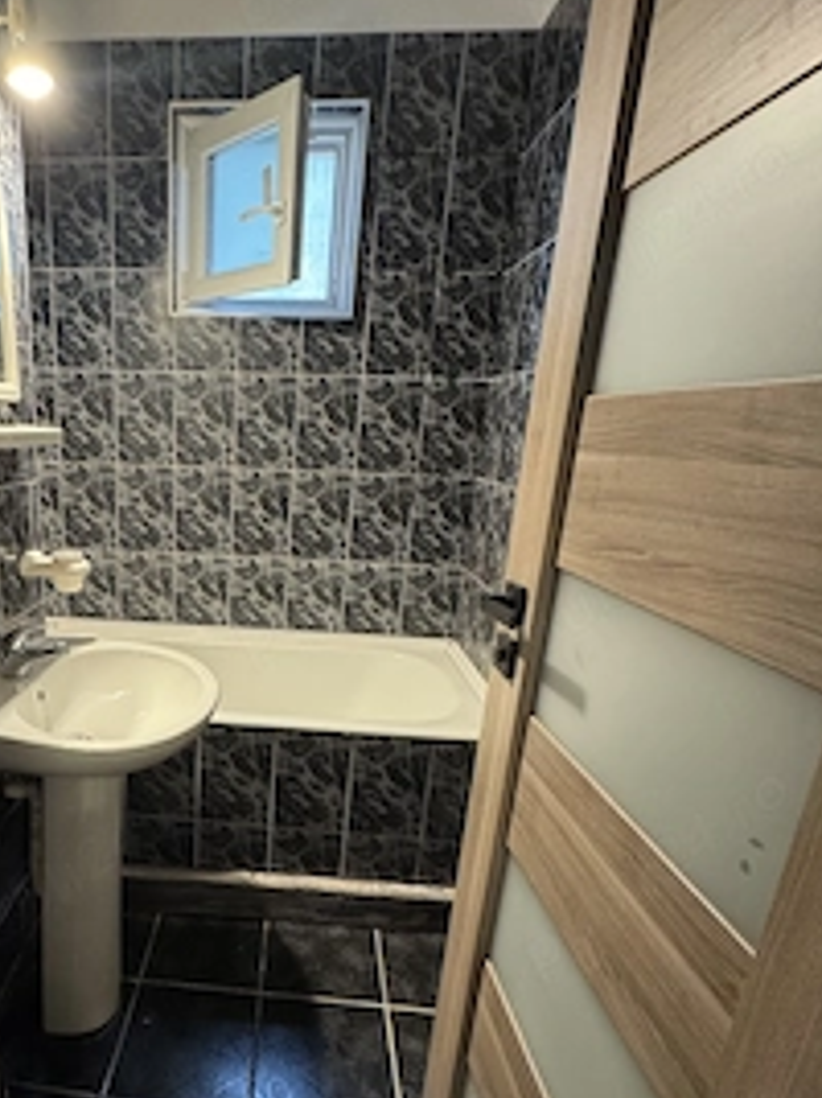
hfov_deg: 60.5
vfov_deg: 78.6
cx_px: 222
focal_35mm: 21
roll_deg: -2.4
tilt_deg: -17.0
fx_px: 665
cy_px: 625
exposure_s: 1/50
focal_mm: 2.22
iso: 640
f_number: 2.2
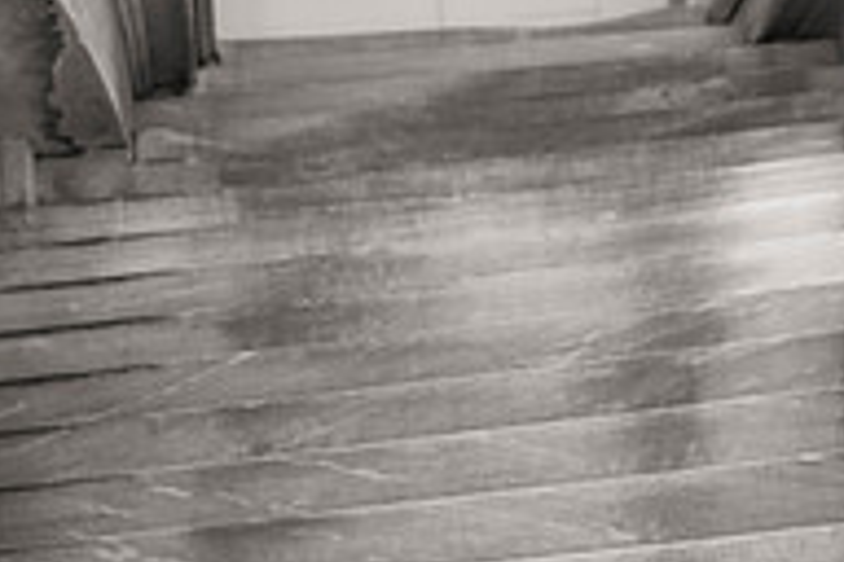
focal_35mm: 89
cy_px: 931
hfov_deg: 22.8
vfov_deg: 14.0
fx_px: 2086
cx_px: 290
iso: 400
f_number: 4
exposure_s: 1/800
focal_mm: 38
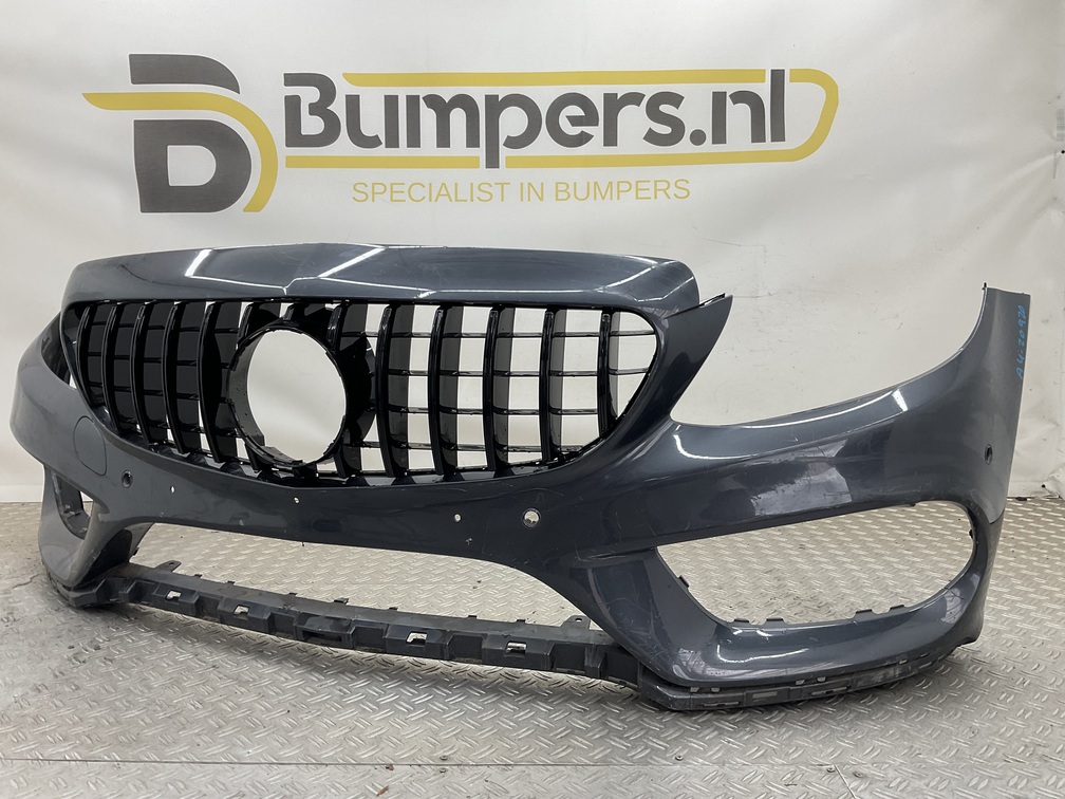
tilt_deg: -6.8
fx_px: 892
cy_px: 400
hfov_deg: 61.7
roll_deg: -0.9
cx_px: 532
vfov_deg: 48.2
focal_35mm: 29
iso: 25
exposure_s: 1/100
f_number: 1.8
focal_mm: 3
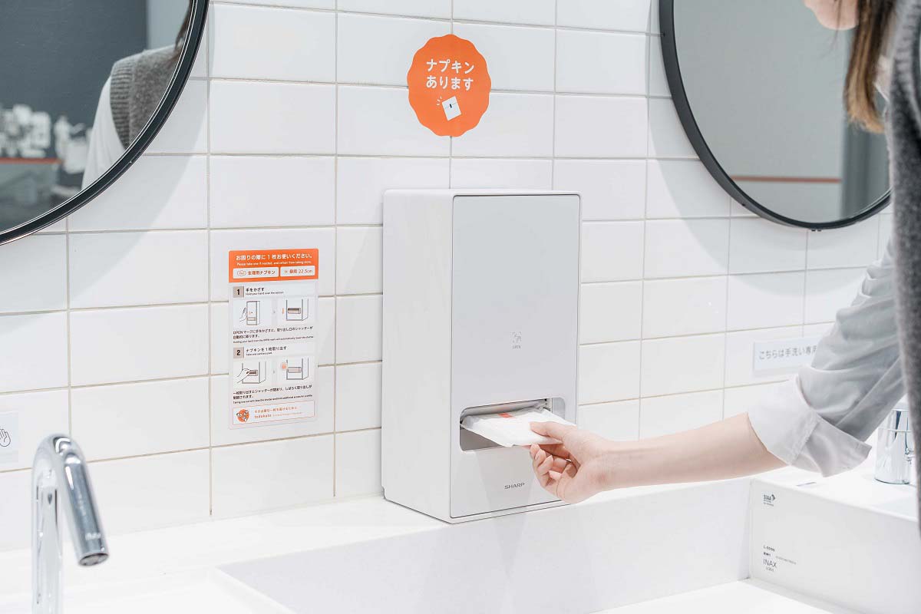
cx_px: 460
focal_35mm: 55
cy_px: 307
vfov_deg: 24.6
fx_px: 1407
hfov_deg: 36.2
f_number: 5
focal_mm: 55
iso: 160
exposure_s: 1/30
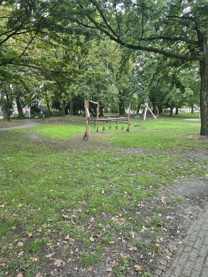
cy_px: 138
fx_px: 184
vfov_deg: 73.9
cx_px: 104
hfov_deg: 58.9
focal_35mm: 23
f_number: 1.7
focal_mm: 6.3
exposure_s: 1/100
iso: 200
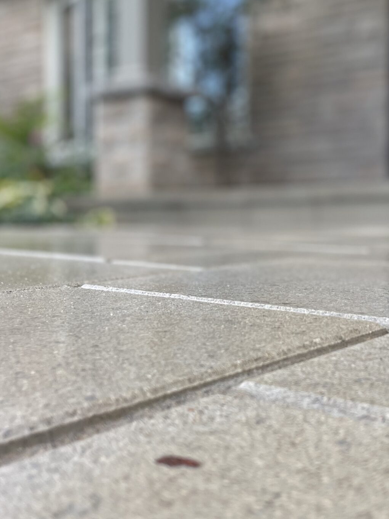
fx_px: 734
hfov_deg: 29.0
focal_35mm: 49
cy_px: 256
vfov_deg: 38.9
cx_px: 317
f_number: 1.6
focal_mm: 5.1
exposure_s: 1/403
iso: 50
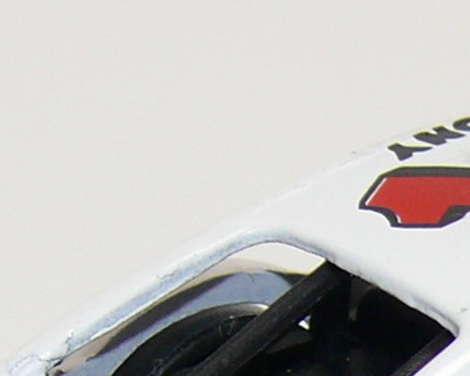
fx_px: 5606
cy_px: 354
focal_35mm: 403
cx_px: 625
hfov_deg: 4.8
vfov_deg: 3.8
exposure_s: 1/30
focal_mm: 12.5
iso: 100
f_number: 4
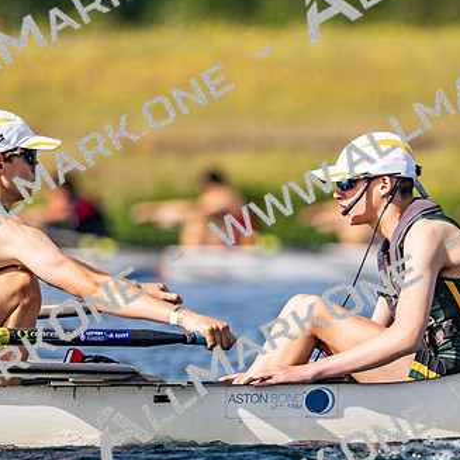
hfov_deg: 1.9
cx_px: 381
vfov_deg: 1.9
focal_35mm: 905
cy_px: 250
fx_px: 13606
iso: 180
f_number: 4.5
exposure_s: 1/2500
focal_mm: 400
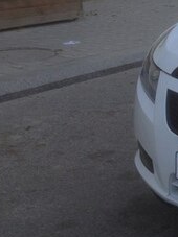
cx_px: 337
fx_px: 659
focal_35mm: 96
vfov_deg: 20.4
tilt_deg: -15.3
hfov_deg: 13.5
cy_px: 107
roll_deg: -1.4
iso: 50
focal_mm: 4.12
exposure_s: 1/163
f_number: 2.4
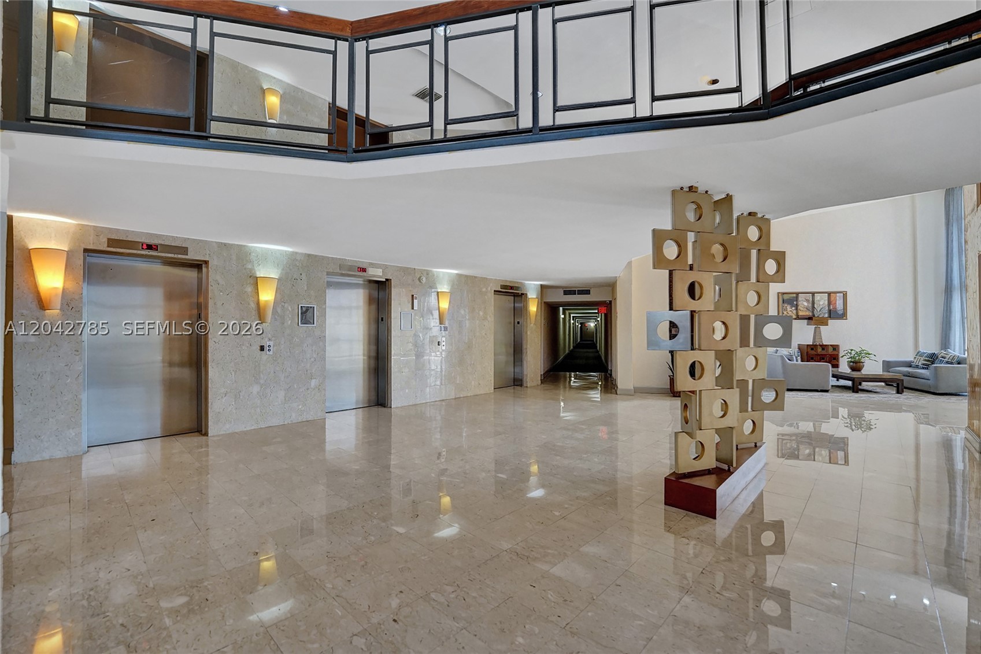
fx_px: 381
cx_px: 490
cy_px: 327
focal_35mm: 14
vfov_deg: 81.2
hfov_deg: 104.3
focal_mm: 14
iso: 1250
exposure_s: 1/400
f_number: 2.8
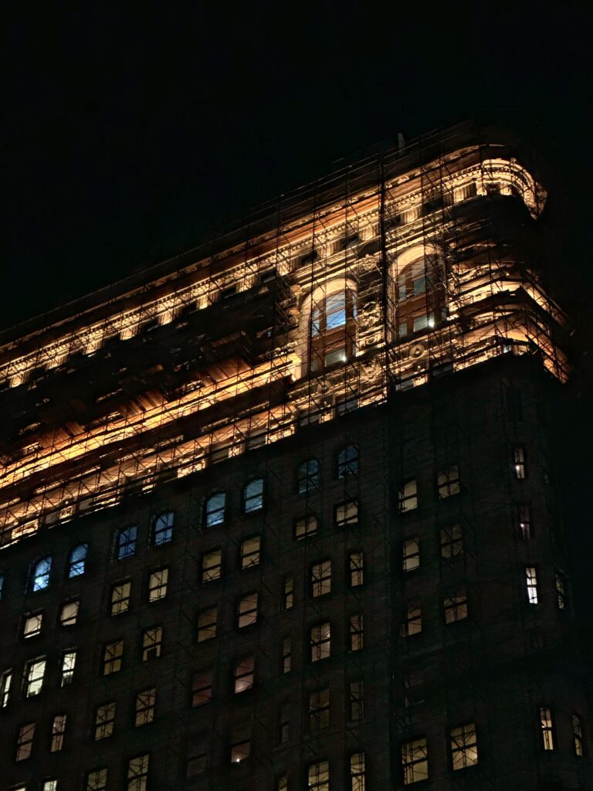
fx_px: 1759
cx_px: 296
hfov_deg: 19.1
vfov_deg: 25.3
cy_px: 396
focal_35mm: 77
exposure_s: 1/24
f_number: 2.8
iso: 1600
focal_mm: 9
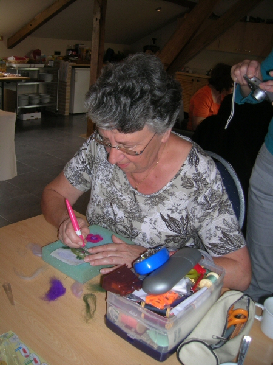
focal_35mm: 34
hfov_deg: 41.8
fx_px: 358
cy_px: 182
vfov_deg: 54.0
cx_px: 136
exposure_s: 1/60.1
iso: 50
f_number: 2.9
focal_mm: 5.7
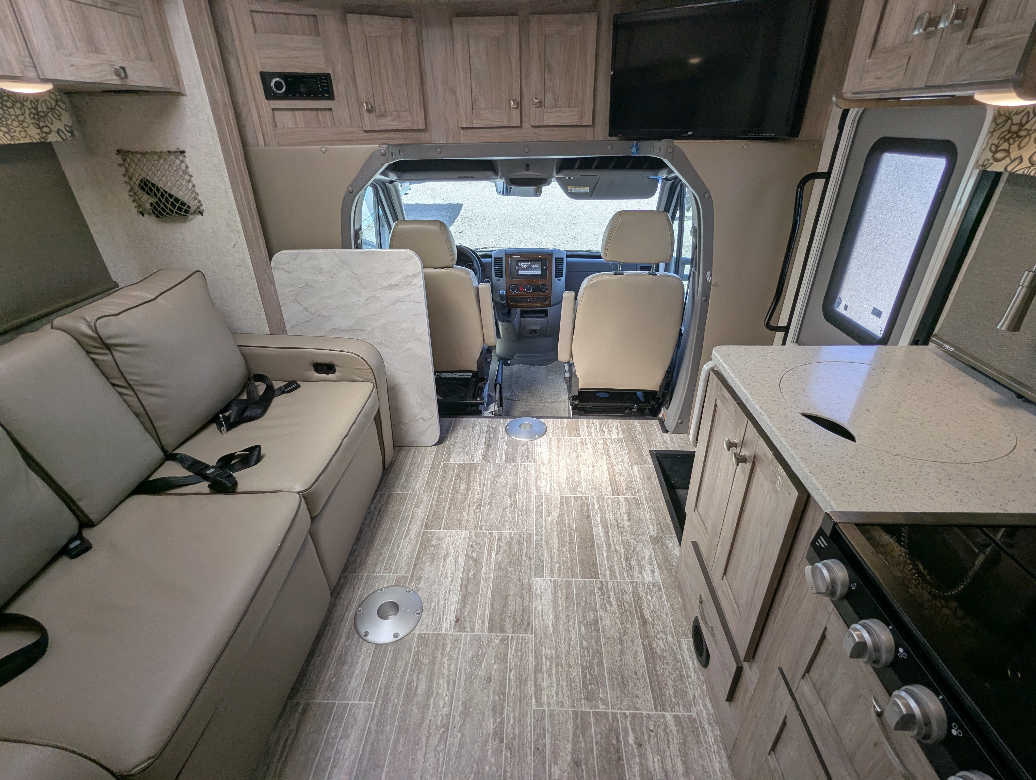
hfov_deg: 94.4
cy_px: 390
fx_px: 480
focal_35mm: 16
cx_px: 518
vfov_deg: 78.2
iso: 47
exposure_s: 1/451
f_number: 2.2
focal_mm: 2.35
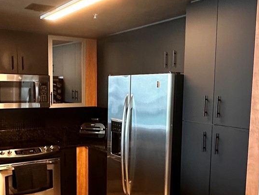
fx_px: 314
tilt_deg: -6.9
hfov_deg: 44.7
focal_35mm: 42
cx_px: 115
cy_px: 125
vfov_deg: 34.1
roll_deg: -0.4
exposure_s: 1/60
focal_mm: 2.22
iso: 640
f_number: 2.2
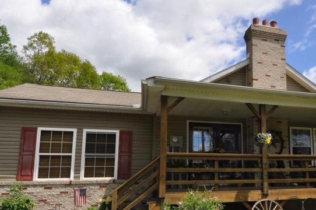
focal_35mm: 30
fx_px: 263
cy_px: 137
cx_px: 236
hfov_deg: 58.8
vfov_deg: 43.0
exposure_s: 1/400
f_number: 10
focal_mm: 12
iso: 200
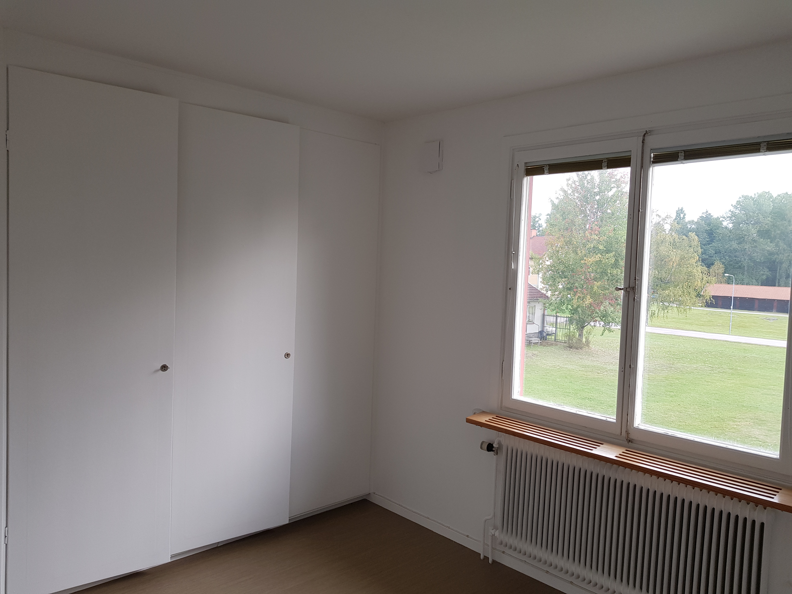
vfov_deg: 53.1
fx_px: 595
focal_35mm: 26
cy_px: 297
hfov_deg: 67.3
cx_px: 396
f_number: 1.7
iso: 40
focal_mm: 4.3
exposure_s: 1/119
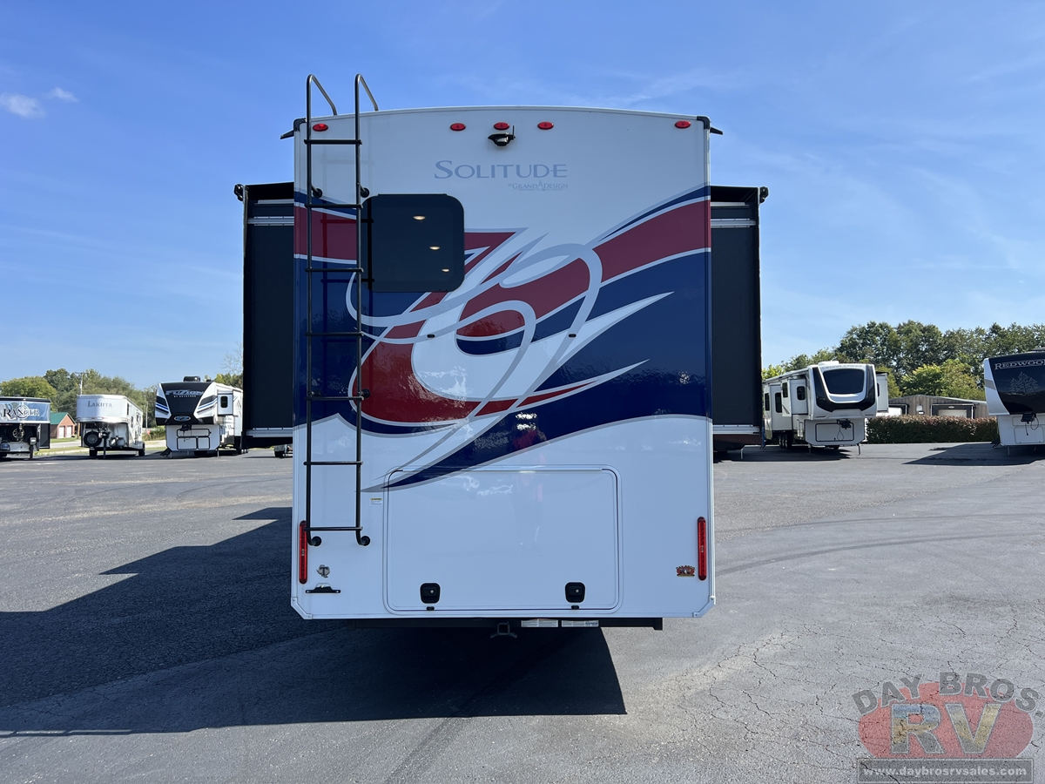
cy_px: 392
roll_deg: -0.4
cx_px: 522
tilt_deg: +1.1
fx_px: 785
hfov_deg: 67.3
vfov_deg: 53.1
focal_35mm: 26
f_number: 1.5
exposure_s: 1/2762
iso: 50
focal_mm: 5.7
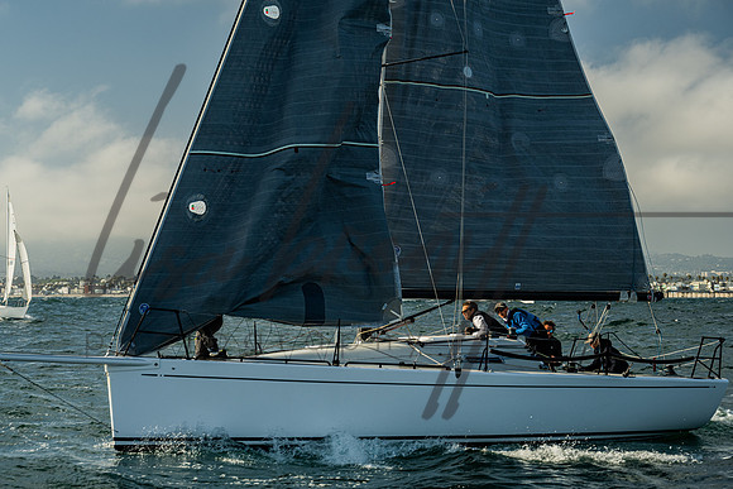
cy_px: 243
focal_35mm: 84
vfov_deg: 16.3
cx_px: 345
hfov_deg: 24.2
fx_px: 1707
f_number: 6.3
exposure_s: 1/320
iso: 250
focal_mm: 76
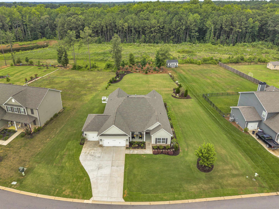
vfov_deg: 56.8
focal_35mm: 24
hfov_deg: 71.6
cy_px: 104
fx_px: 193
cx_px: 140
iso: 120
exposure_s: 1/1500
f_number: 1.8
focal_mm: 8.67
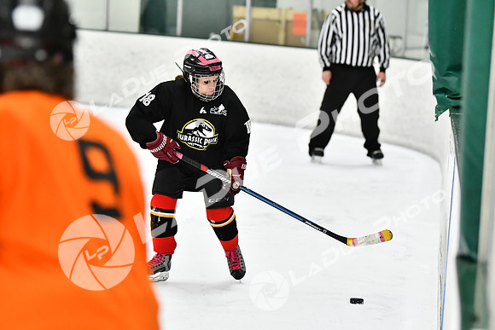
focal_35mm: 188
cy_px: 165
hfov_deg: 11.0
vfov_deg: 7.3
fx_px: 2579
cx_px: 248
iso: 5000
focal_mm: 125
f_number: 2.8
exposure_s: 1/1250
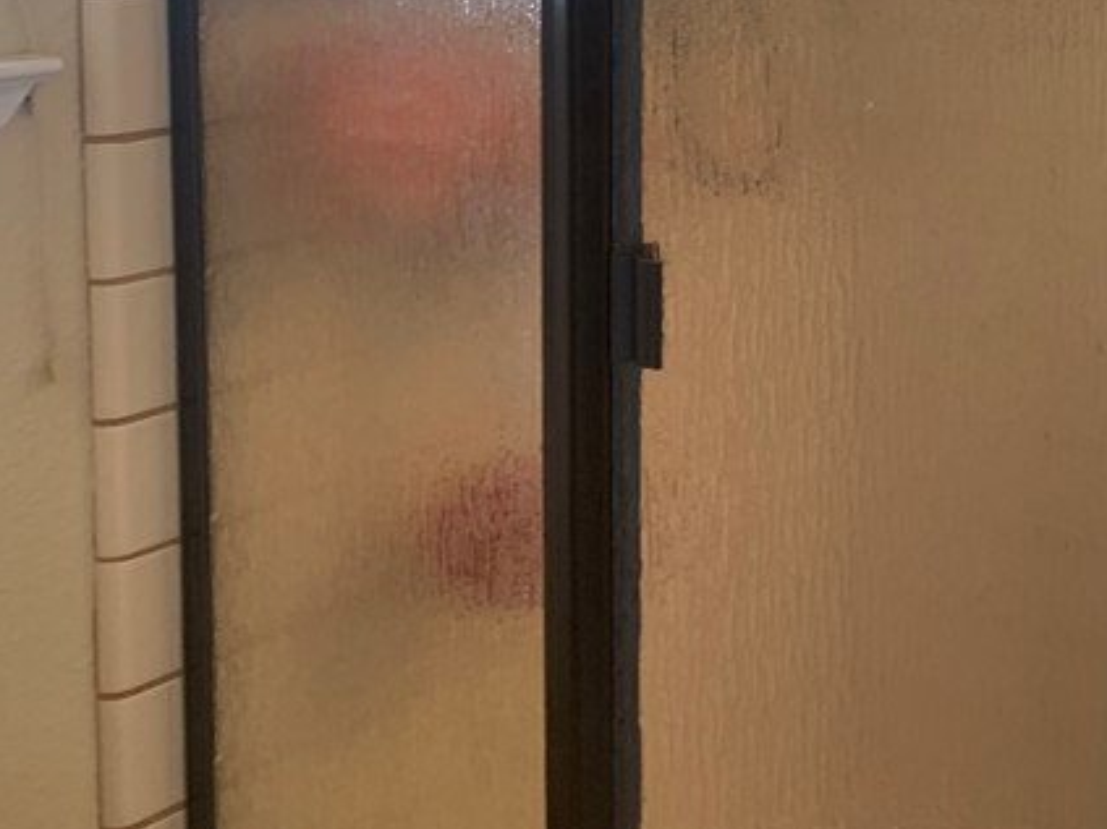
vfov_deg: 22.3
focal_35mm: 63
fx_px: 2014
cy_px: -10
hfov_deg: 28.8
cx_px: 1107
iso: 100
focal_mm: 4.25
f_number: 1.8
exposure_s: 1/60
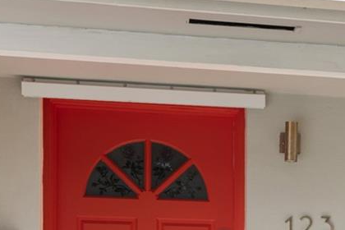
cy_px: 289
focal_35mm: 99
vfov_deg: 13.4
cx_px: 441
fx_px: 949
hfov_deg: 19.2
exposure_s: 1/640
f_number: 8
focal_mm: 26
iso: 250
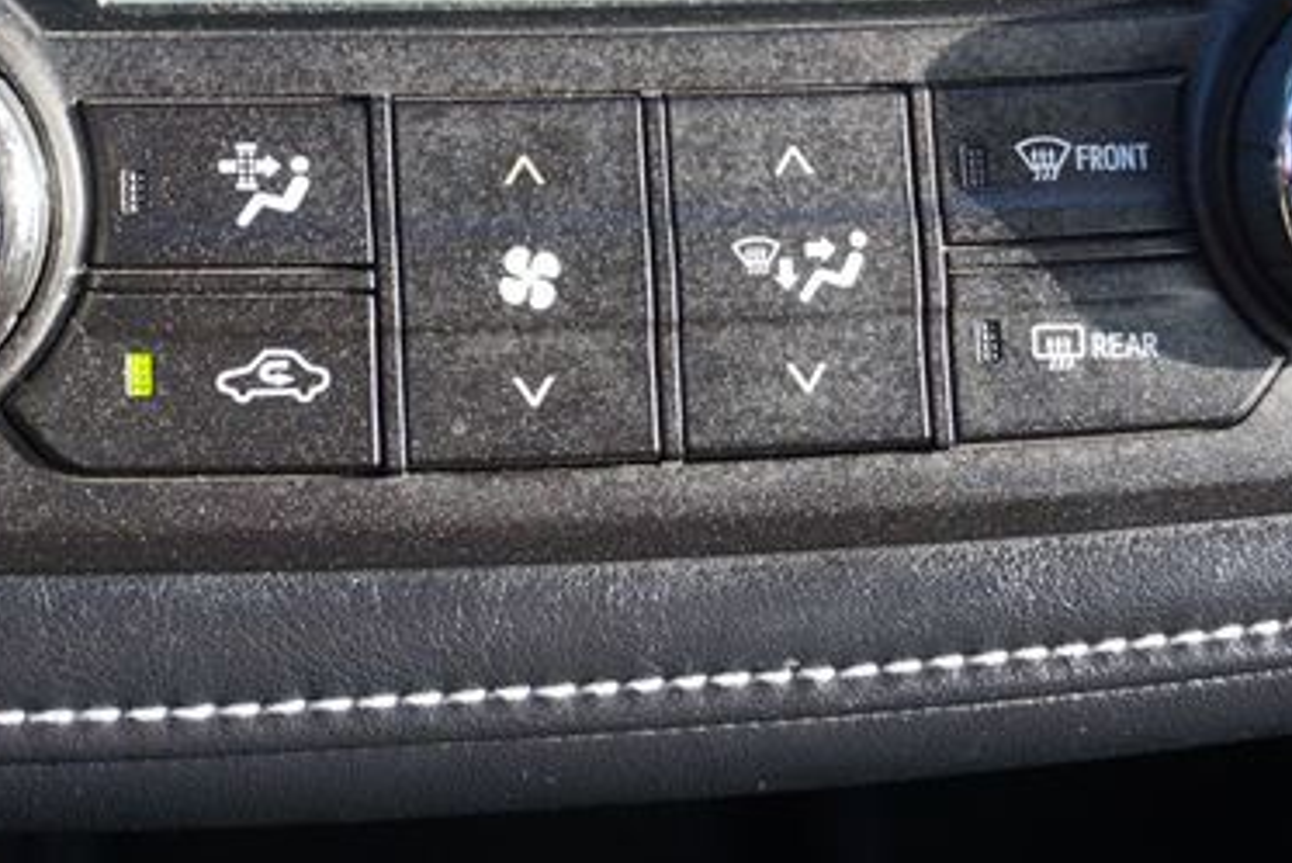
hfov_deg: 28.0
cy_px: 170
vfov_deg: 18.8
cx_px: 561
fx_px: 2585
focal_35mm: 72
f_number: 4.5
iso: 160
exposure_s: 1/60
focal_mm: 28
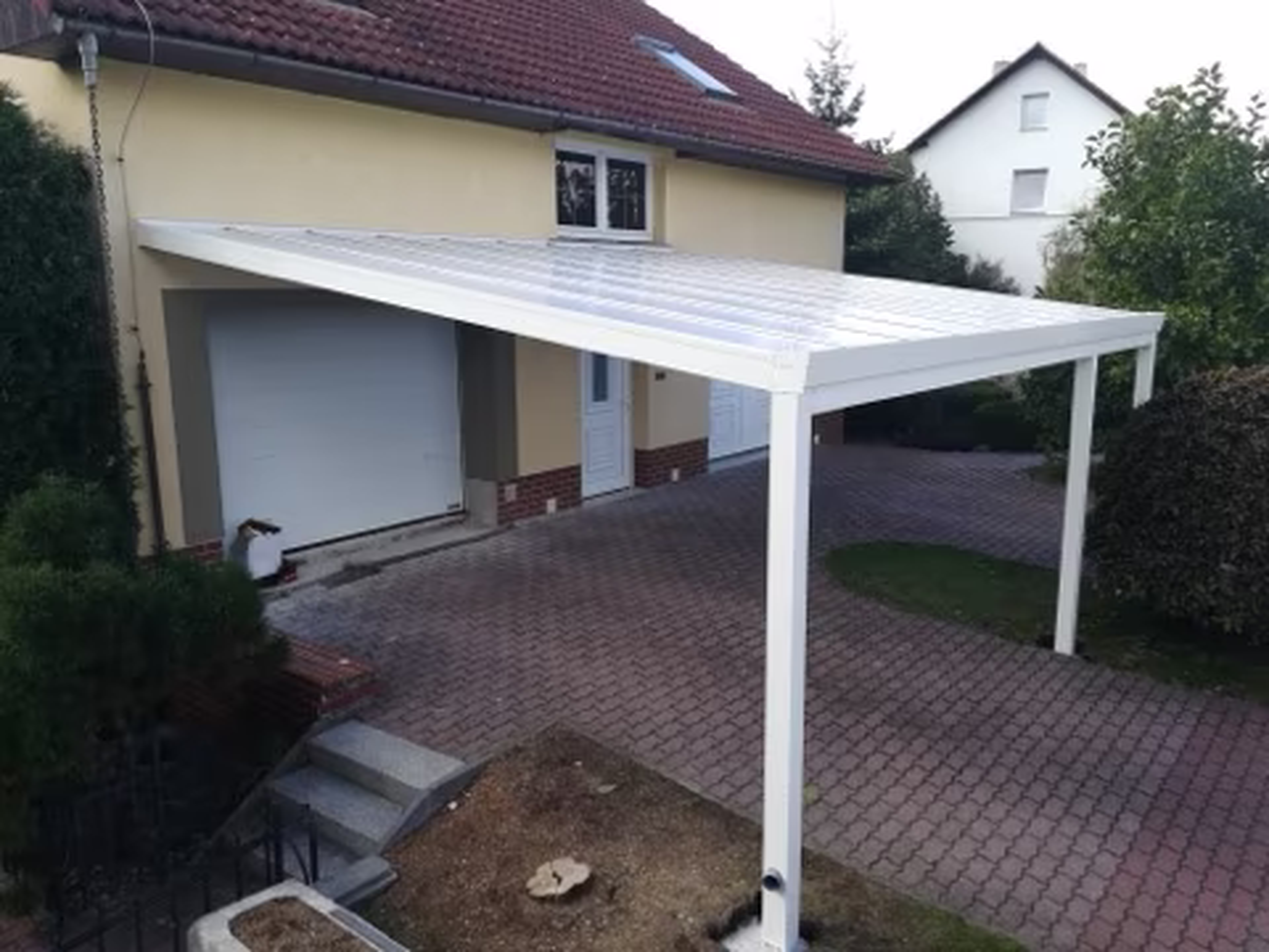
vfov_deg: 53.1
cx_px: 634
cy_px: 476
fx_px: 953
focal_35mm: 26
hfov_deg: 67.3
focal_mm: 3.83
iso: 50
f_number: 2.2
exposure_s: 1/267
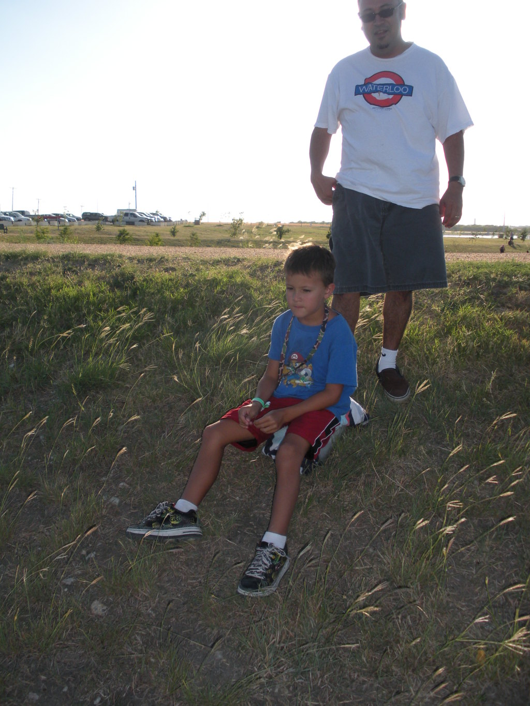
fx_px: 735
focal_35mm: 36
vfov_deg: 51.4
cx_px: 265
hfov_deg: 39.7
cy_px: 353
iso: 88
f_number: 3.5
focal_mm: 6.3
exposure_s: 1/724
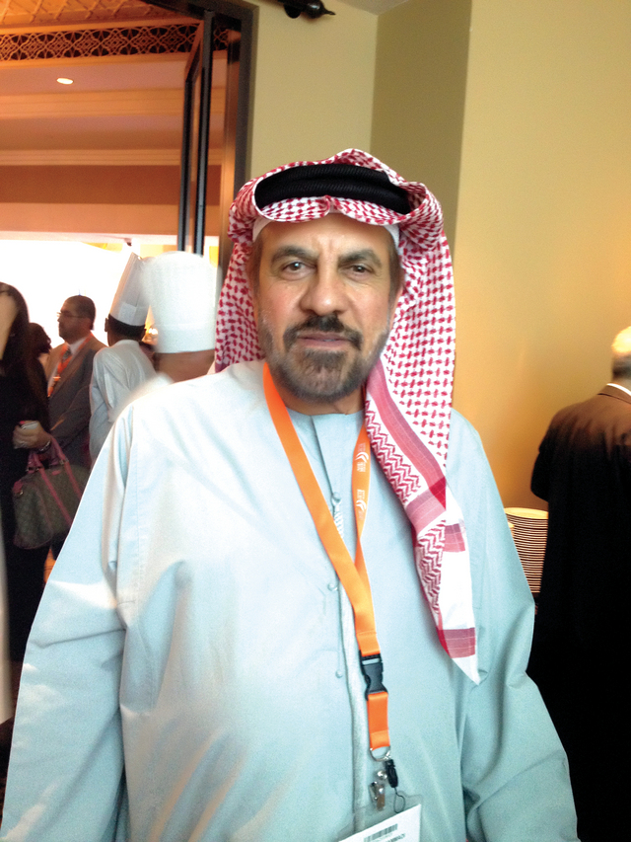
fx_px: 850
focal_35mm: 35
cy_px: 421
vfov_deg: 52.6
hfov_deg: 40.7
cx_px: 316
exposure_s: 1/20
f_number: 2.4
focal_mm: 4.28
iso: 200
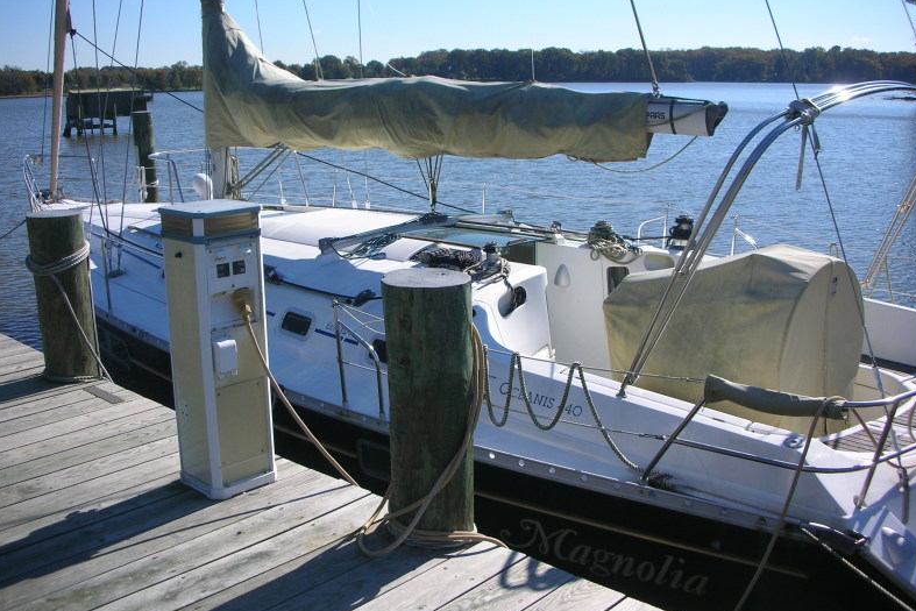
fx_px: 942
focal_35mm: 37
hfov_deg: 51.9
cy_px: 270
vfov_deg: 35.9
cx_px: 463
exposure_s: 1/114
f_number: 8.5
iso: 50
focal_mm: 5.8
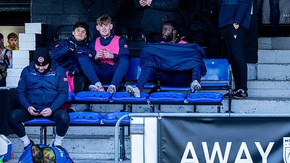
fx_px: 1331
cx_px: 165
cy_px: 37
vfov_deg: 7.0
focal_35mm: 173
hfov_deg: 12.4
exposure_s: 1/250
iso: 1000
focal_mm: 103
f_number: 5
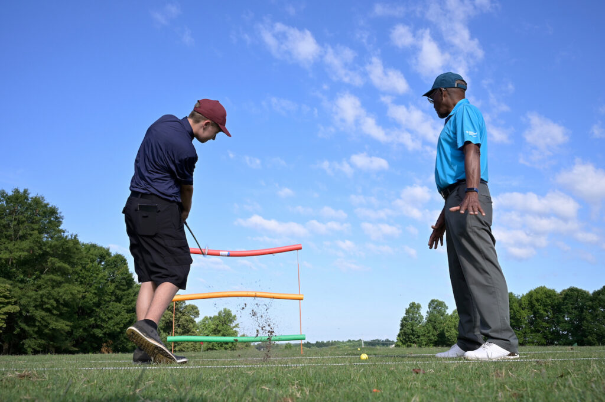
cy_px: 201
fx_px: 563
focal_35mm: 34
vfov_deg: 39.4
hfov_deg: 56.5
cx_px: 302
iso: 400
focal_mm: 33.5
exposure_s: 1/320
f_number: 11
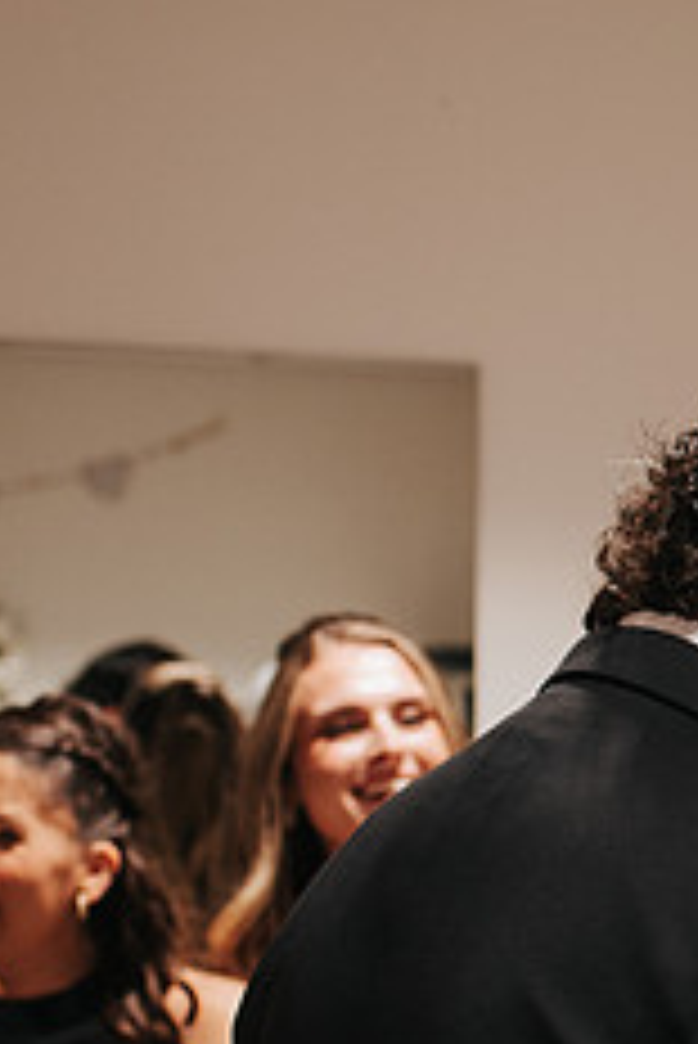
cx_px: 1004
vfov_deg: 20.6
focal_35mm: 99
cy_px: 633
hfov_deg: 13.2
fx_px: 2875
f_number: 2.8
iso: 1000
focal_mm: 35
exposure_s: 1/125
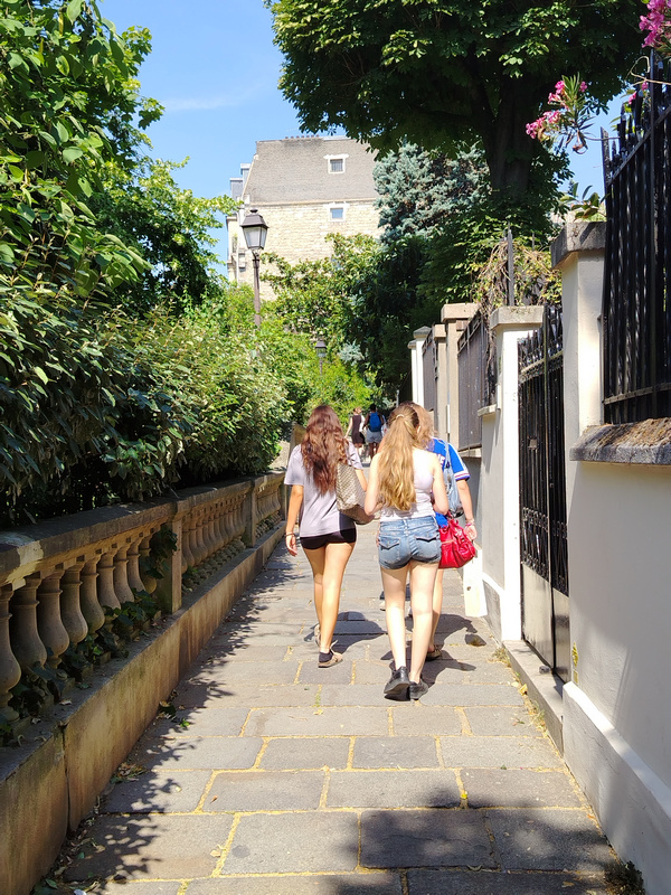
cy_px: 448
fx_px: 1034
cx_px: 336
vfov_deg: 46.8
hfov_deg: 36.0
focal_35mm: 40
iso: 100
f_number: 1.75
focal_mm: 5.25
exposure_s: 1/445
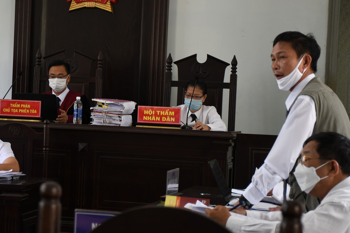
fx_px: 1206
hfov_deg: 16.4
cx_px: 90
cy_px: 94
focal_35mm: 124
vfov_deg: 11.1
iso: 320
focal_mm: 52
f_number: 4.8
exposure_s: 1/60
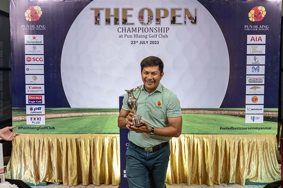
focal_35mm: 30
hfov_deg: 61.1
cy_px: 94
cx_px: 142
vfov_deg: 43.0
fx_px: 240
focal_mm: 30.5
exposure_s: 1/200
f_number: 6.3
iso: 8000
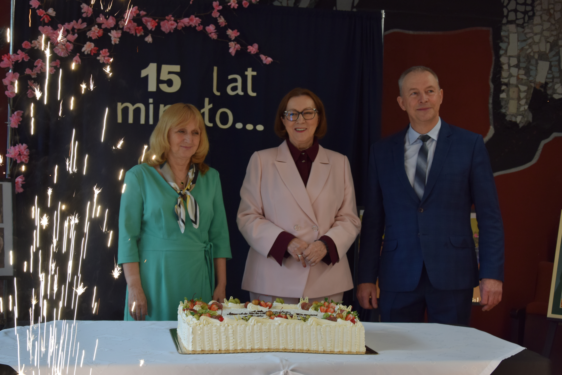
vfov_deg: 25.8
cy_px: 188
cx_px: 281
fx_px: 820
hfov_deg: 37.8
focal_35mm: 52
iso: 400
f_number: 6.3
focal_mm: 35
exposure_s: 1/160
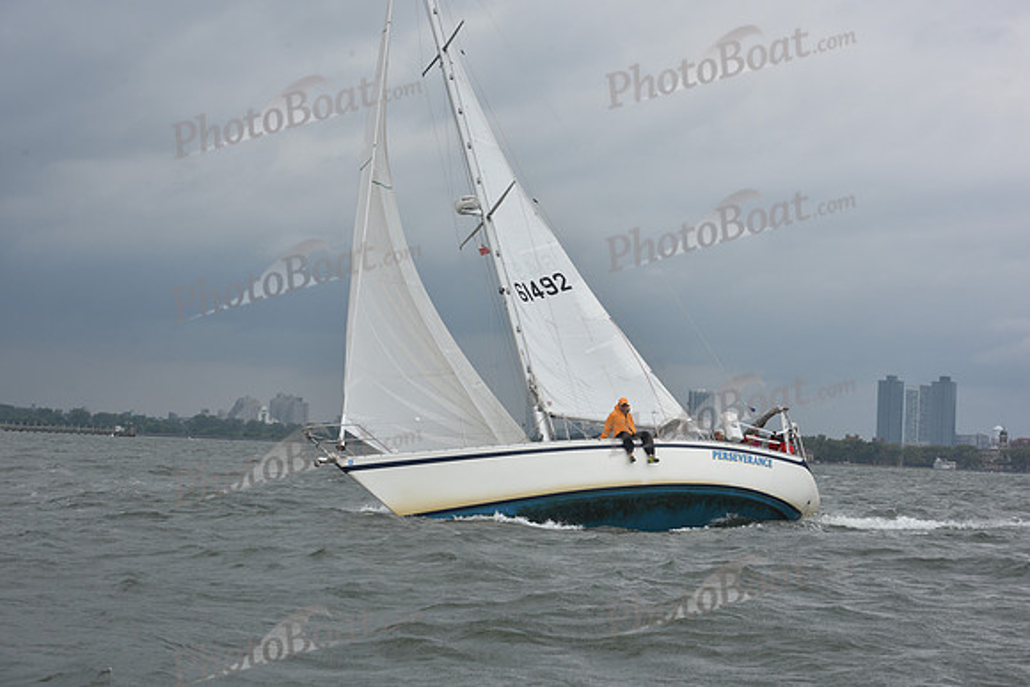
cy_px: 344
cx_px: 515
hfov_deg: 28.8
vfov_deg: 19.5
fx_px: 2003
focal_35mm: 70
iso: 250
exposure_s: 1/640
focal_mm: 70
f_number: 10
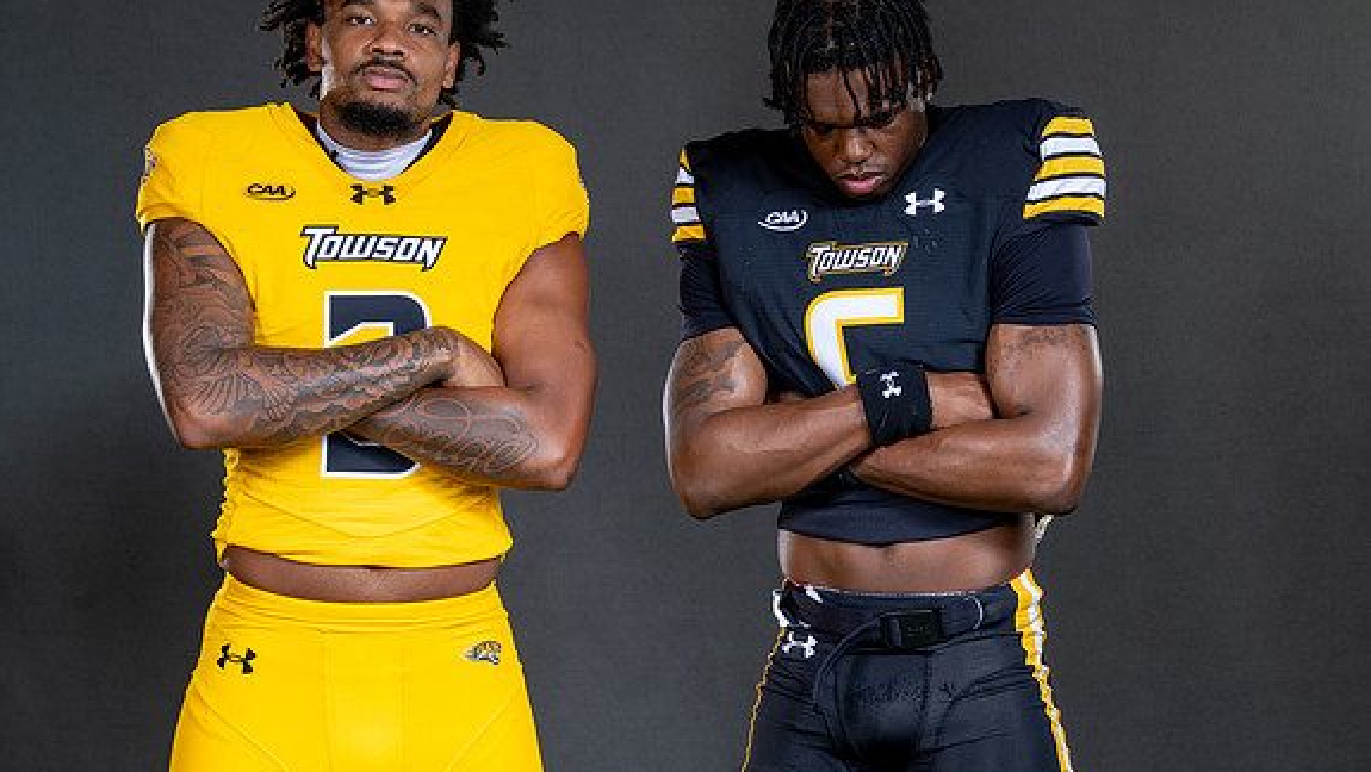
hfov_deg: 24.7
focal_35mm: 86
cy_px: 348
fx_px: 3128
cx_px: 826
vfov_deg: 14.1
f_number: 8
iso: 100
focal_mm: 61
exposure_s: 1/200
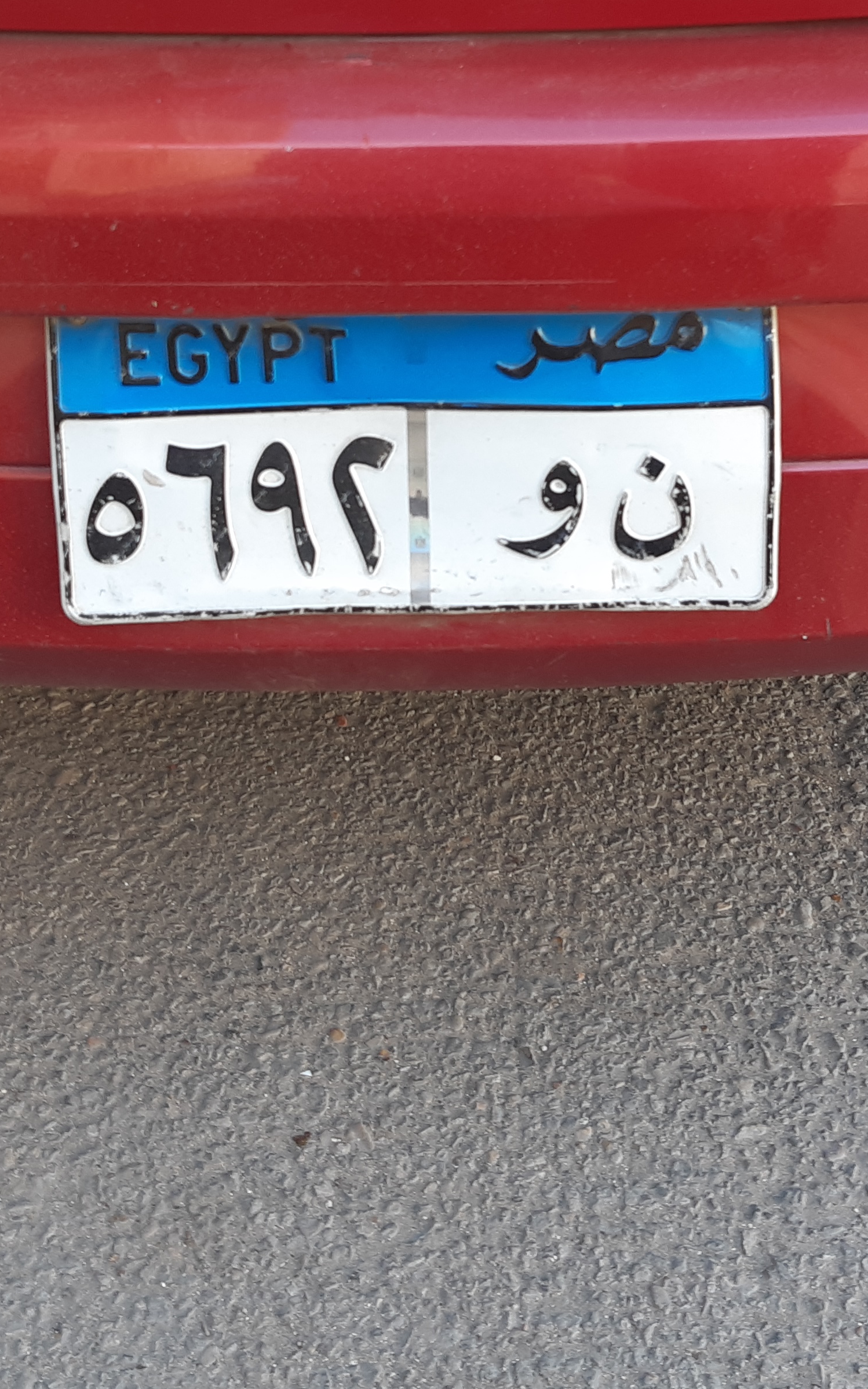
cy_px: 403
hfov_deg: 24.4
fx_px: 2006
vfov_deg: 37.5
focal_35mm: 53
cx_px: 423
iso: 50
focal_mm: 3.92
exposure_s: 1/50
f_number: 1.7
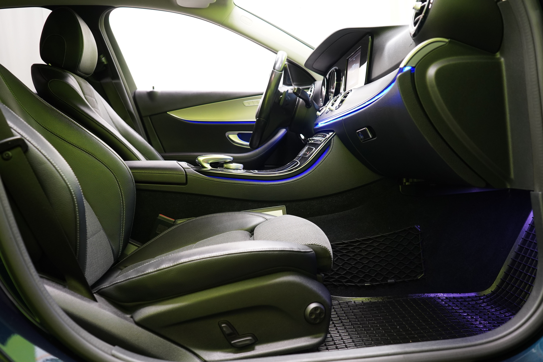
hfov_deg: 60.3
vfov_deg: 42.3
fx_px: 468
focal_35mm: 31
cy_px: 181
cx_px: 272
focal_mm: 31
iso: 2000
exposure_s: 1/20
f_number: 5
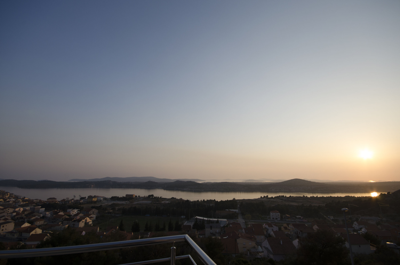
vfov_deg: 77.1
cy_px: 132
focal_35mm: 15
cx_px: 200
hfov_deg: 100.5
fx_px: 166
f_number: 8
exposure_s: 1/250
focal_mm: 10
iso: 140
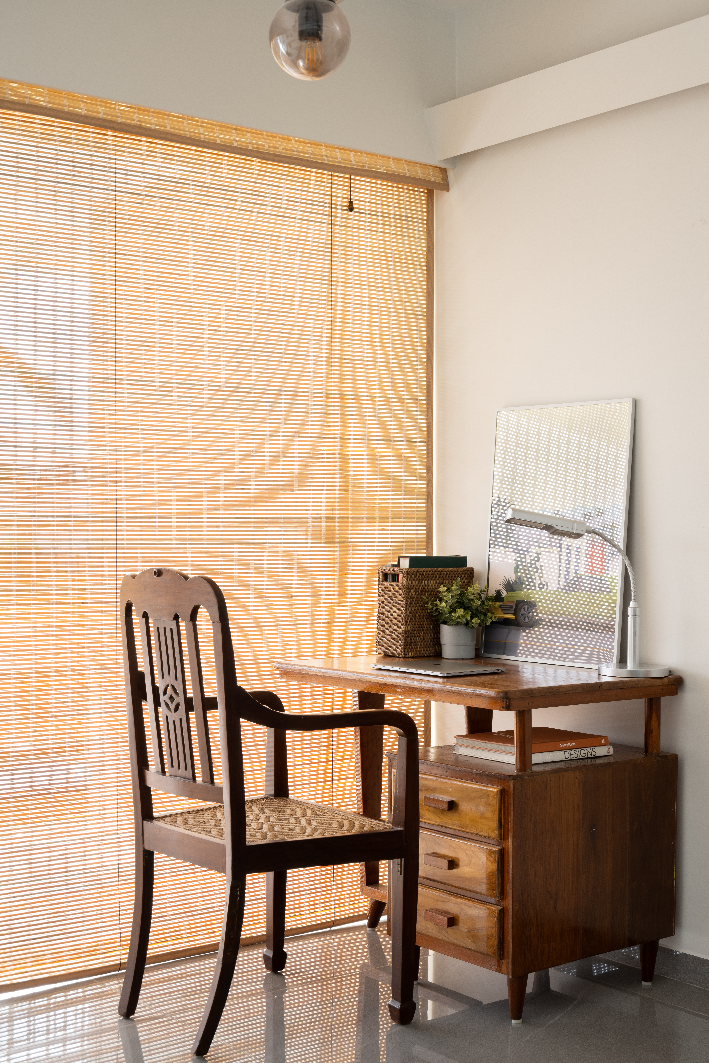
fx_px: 1388
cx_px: 354
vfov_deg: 41.9
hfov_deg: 28.6
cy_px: 532
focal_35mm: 47
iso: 100
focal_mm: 47
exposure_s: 1.6
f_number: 11
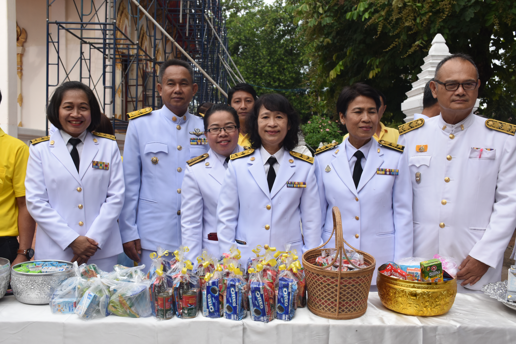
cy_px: 172
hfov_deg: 53.1
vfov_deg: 36.9
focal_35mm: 36
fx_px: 516
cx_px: 258
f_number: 8
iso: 250
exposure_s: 1/250
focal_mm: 24
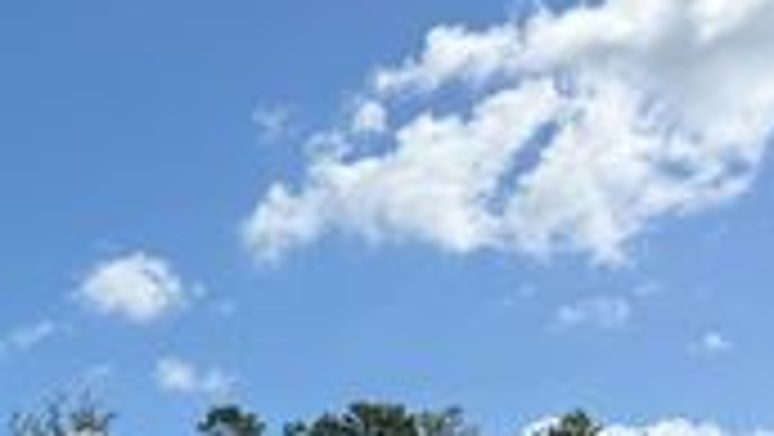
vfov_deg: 14.7
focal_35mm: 76
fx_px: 1561
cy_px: 681
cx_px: -243
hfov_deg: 24.2
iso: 80
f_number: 1.78
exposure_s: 1/4975
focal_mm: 6.76
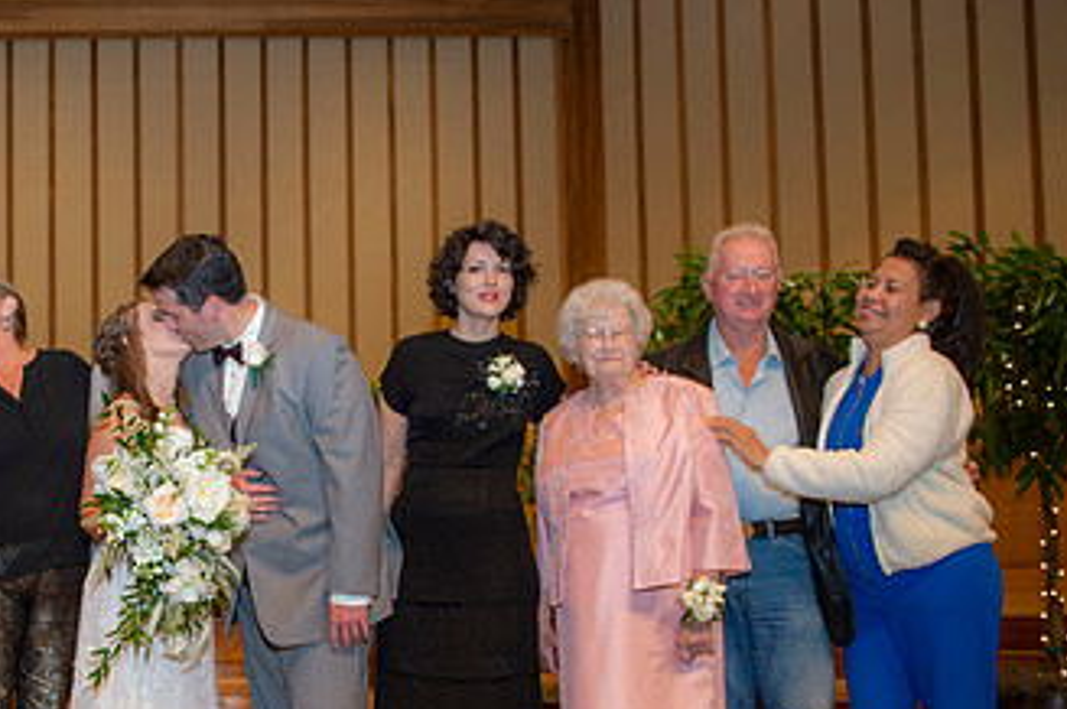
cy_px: 572
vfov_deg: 28.5
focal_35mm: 46
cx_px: 211
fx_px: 1362
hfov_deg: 41.0
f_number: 3.5
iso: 800
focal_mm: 26
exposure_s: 1/200
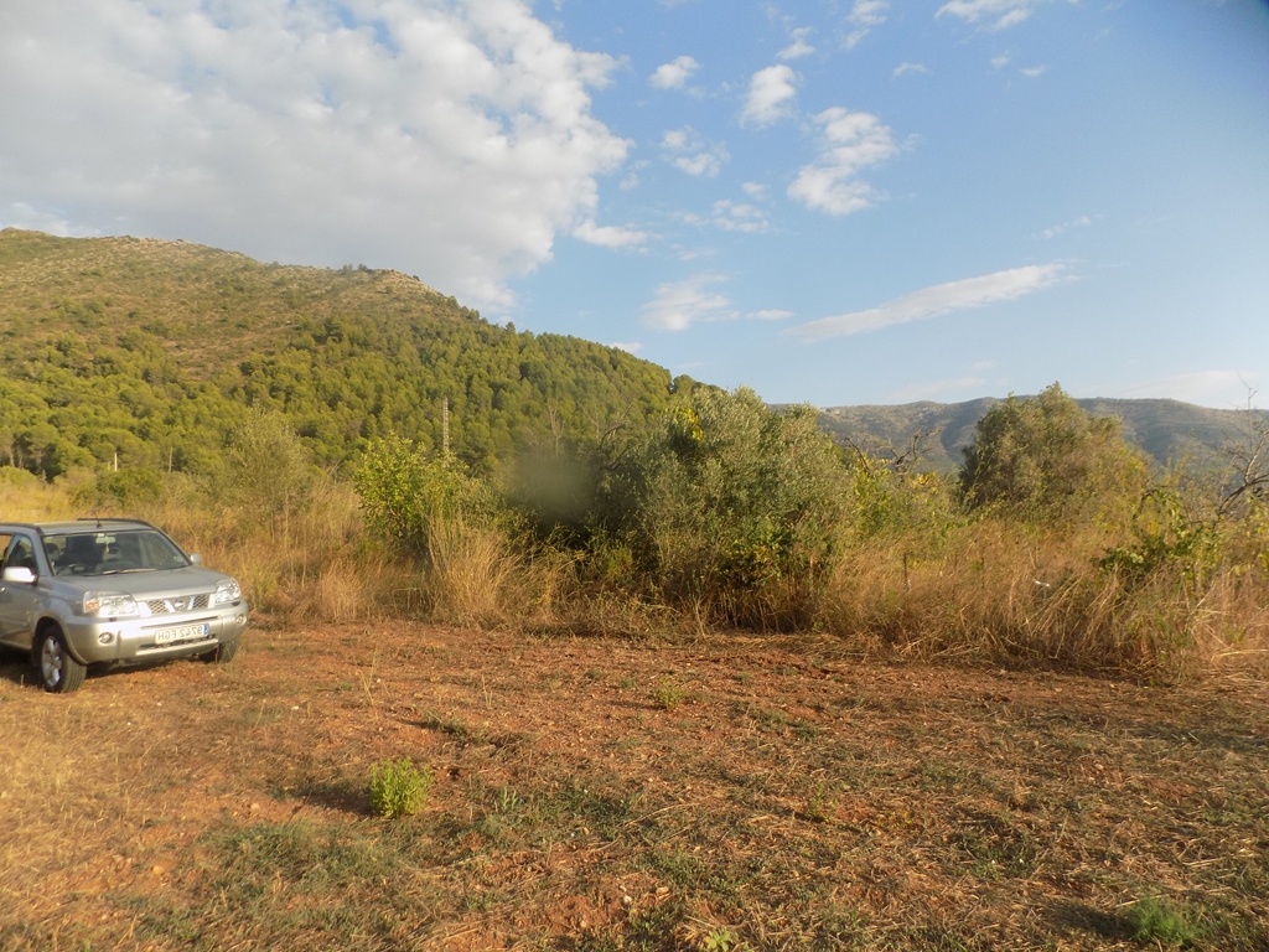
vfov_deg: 58.9
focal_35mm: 23
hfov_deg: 73.9
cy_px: 476
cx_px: 634
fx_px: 843
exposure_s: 1/640
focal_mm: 4
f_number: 3.1
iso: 80
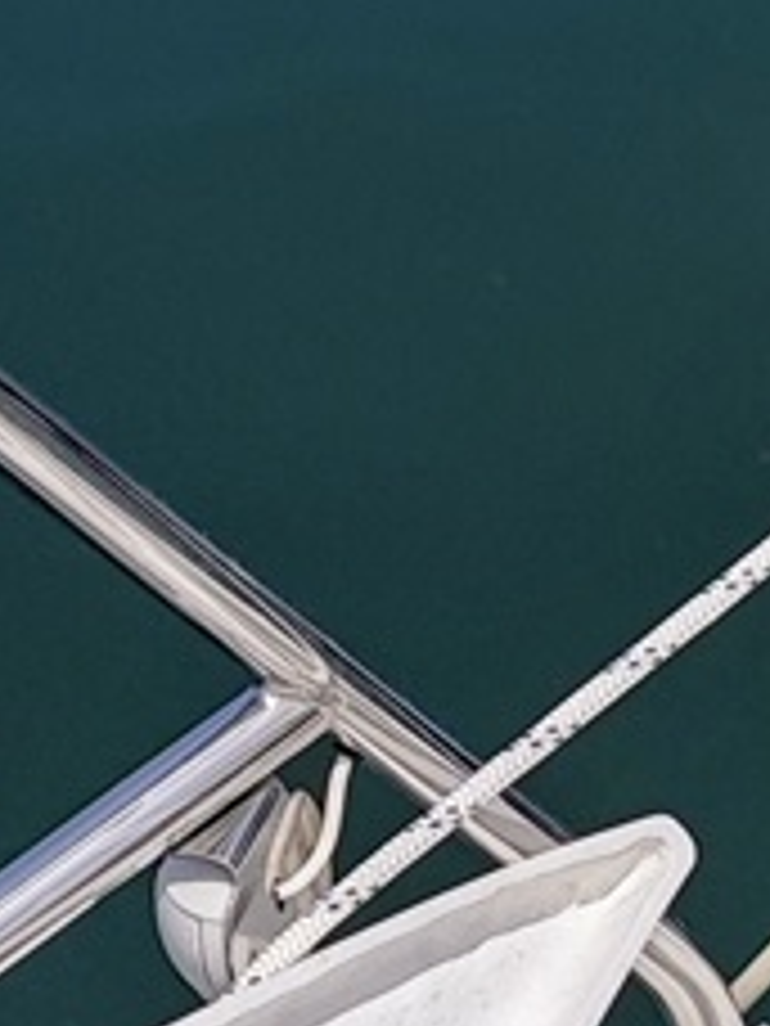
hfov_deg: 8.0
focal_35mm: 172
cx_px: 1797
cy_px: 796
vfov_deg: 11.5
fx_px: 5101
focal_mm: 6.55
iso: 50
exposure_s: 1/6049
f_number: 1.6
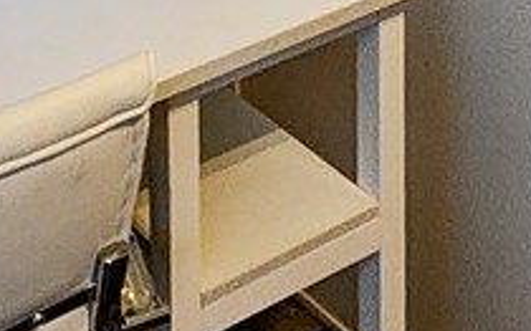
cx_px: 99
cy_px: -753
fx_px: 1519
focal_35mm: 105
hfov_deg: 19.6
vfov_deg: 9.1
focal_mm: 2.2
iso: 320
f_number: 2.2
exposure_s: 1/30
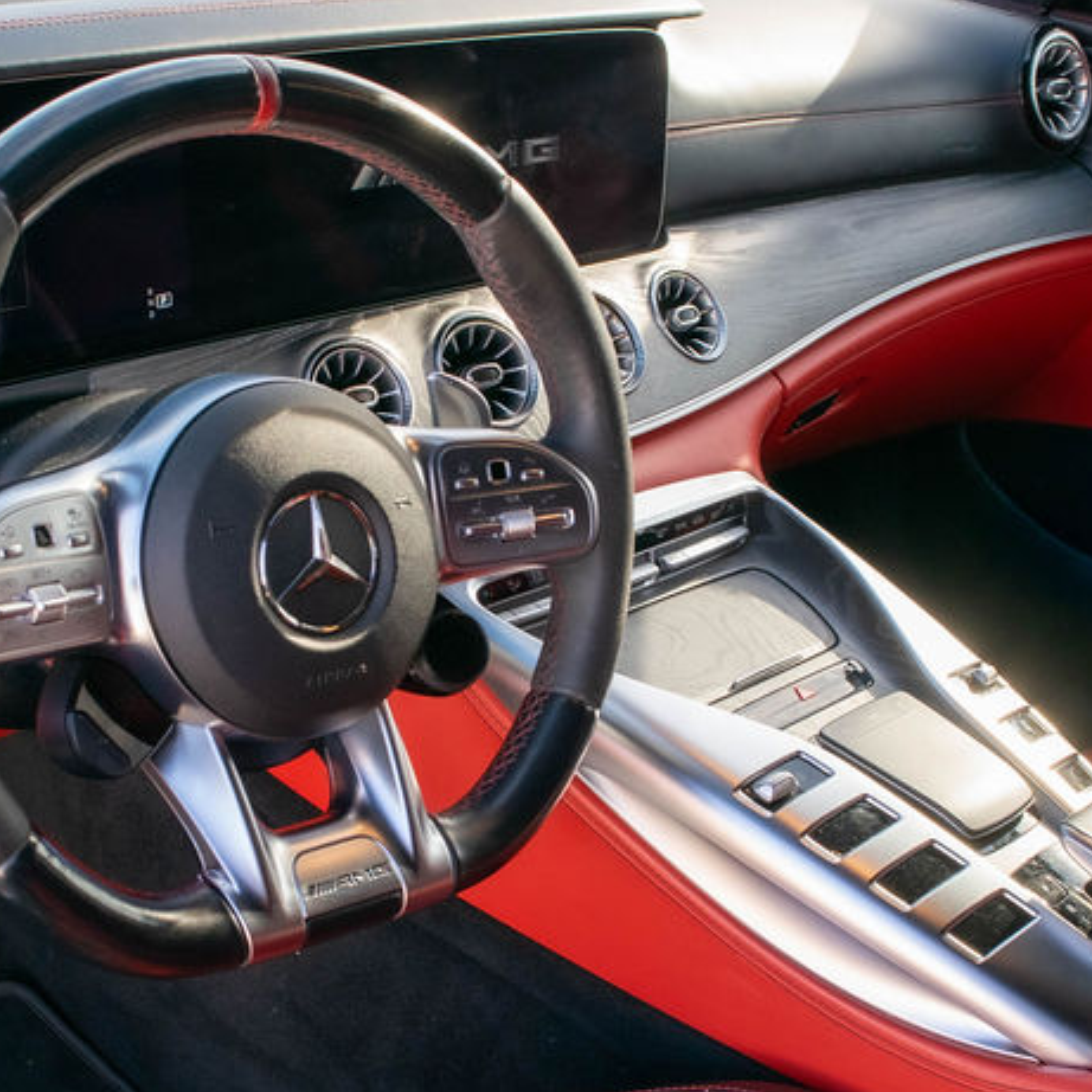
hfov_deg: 33.4
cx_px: 481
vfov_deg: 33.3
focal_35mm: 51
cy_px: 636
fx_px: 1820
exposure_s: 1/160
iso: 400
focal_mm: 18
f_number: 6.3
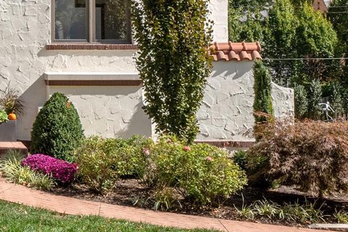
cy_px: 51
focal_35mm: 92
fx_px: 889
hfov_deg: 20.6
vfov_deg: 14.8
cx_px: -79
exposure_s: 1/500
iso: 400
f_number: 8
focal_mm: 18
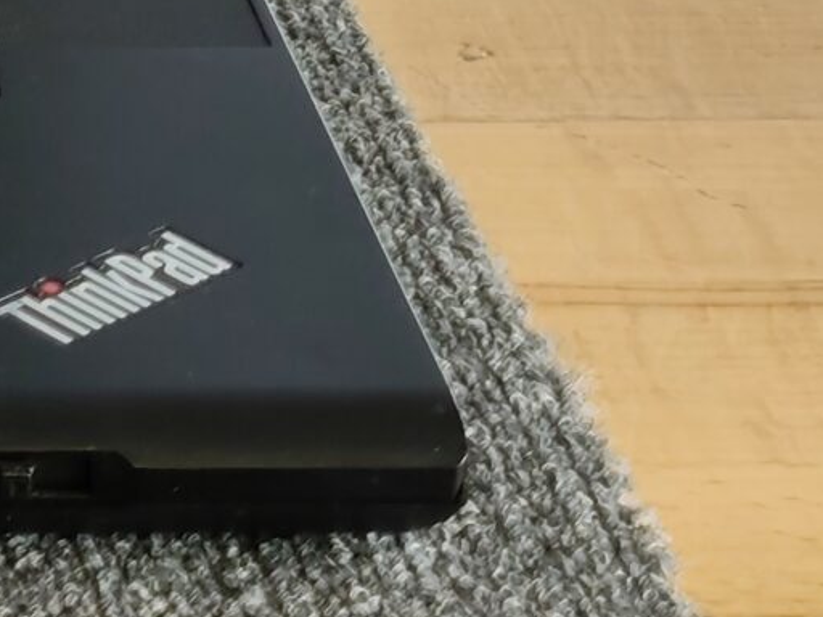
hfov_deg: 8.0
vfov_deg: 6.3
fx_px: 5468
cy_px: -606
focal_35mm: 230
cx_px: -1112
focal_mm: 6.07
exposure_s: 1/50
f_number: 1.7
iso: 200
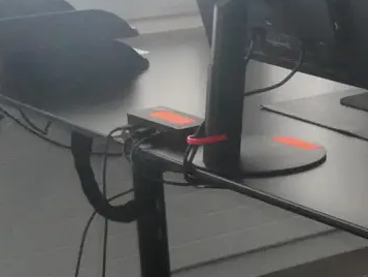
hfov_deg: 14.3
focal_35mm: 129
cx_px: 538
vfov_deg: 11.2
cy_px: 373
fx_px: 1372
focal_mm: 4.3
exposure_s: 1/60
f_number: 3.3
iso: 500
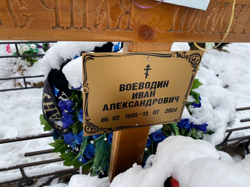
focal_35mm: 26
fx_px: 188
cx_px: 125
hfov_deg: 67.3
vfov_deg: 53.1
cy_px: 94
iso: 32
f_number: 1.8
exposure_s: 1/136
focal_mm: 4.25
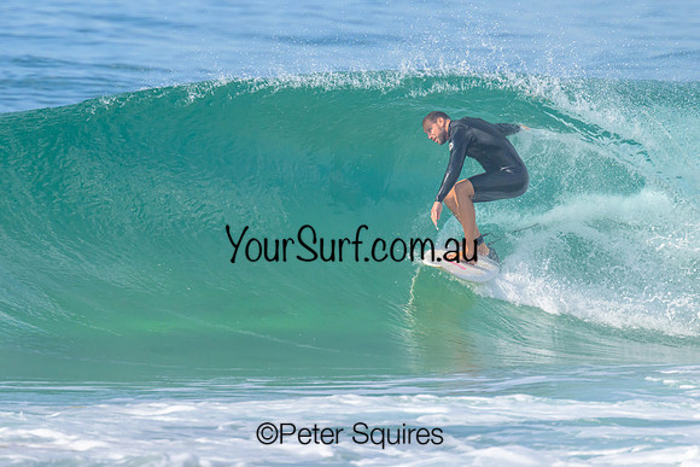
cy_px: 196
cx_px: 361
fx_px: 18846
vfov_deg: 1.4
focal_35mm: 969
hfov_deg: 2.1
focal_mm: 800
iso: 1250
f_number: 11
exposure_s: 1/2000
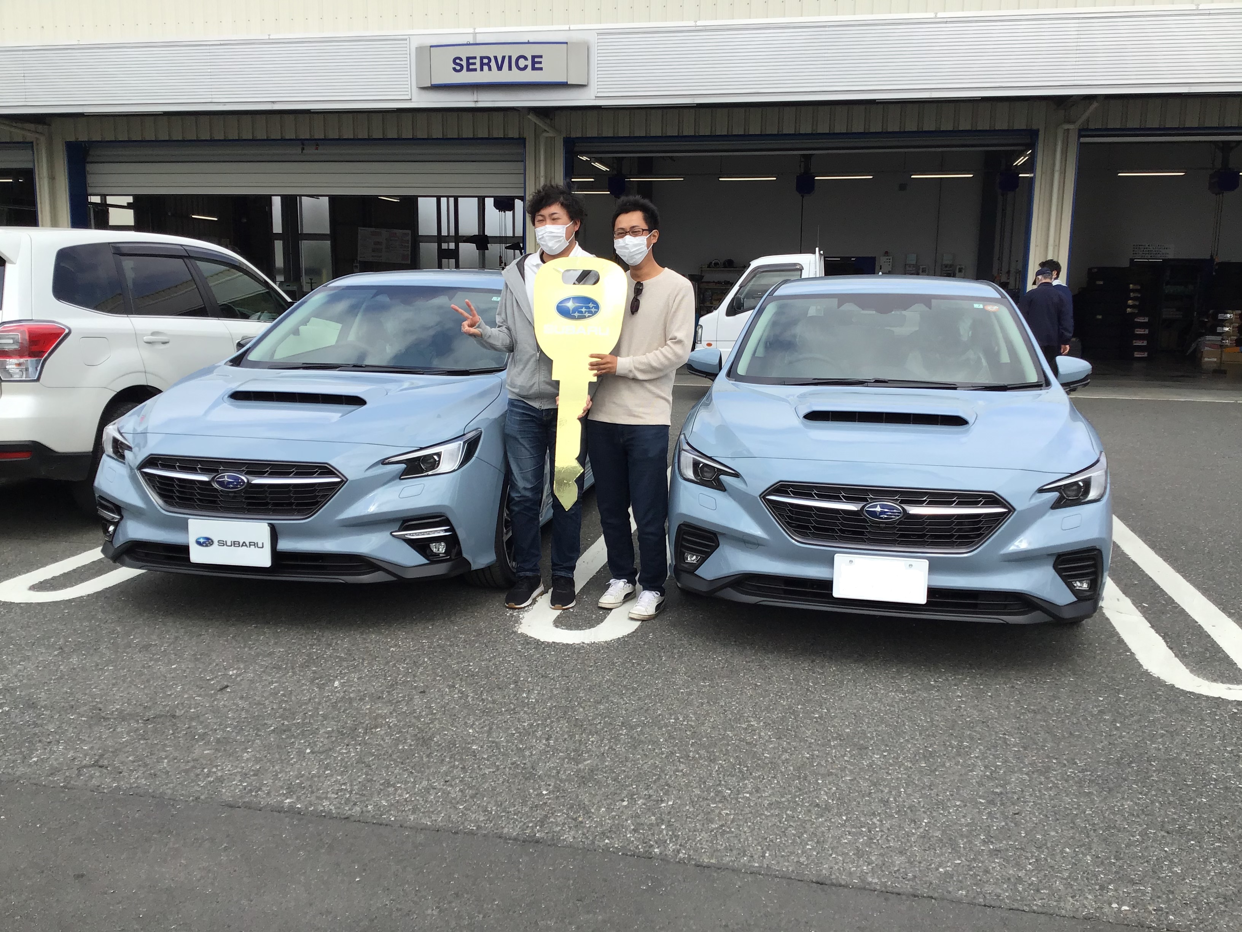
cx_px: 621
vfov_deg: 45.4
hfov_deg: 58.4
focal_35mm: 31
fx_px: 1112
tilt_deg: -10.0
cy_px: 466
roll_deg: +0.1
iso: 25
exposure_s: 1/1045
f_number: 2.4
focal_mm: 3.3
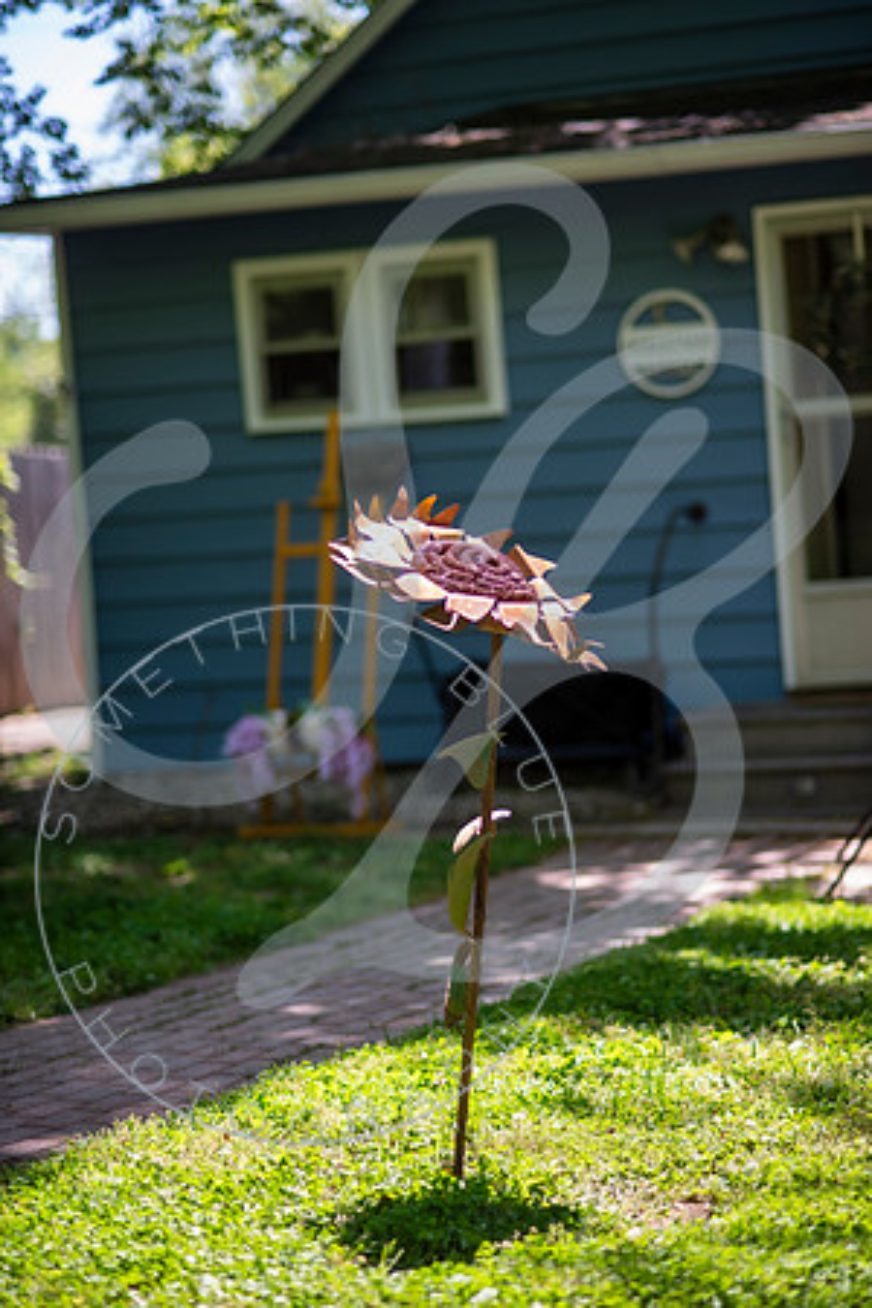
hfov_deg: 16.1
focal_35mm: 85
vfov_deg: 23.9
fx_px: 3088
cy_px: 654
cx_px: 436
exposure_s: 1/640
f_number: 1.8
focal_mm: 85
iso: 100
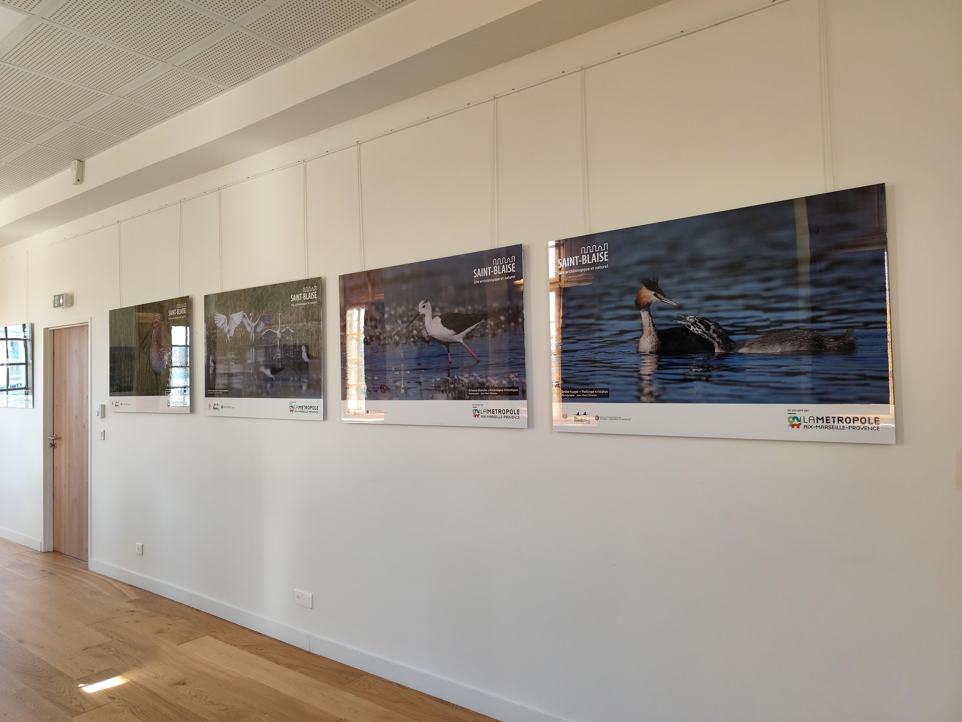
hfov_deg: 73.9
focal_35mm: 23
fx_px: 639
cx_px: 481
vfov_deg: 58.9
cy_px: 361
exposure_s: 1/100
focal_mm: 6.14
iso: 320
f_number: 1.65
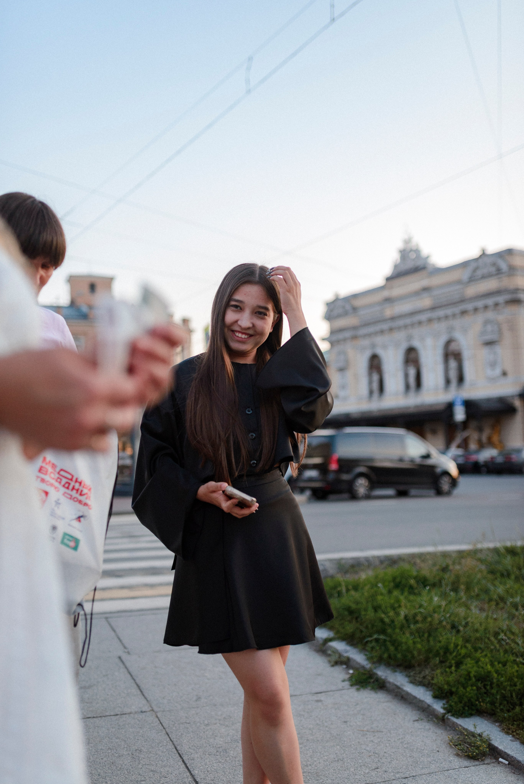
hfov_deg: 37.9
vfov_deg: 54.4
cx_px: 262
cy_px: 392
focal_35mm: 35
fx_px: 763
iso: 320
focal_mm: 35
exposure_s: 1/250
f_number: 2
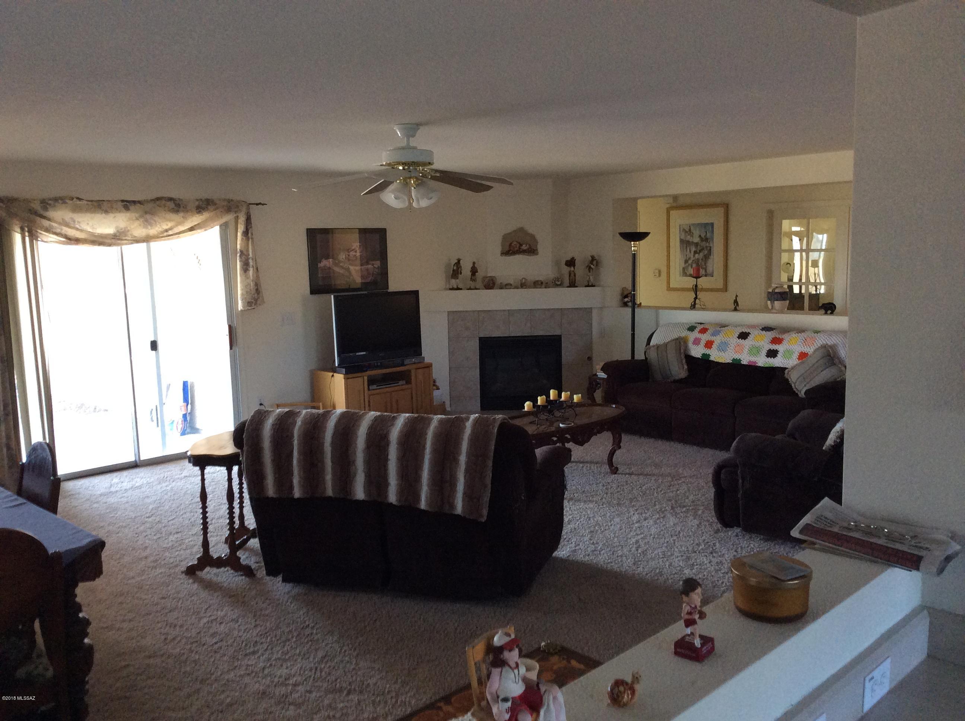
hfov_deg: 55.4
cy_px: 360
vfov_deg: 42.8
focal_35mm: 33
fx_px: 919
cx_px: 482
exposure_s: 1/24
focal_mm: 3.3
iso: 160
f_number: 2.4
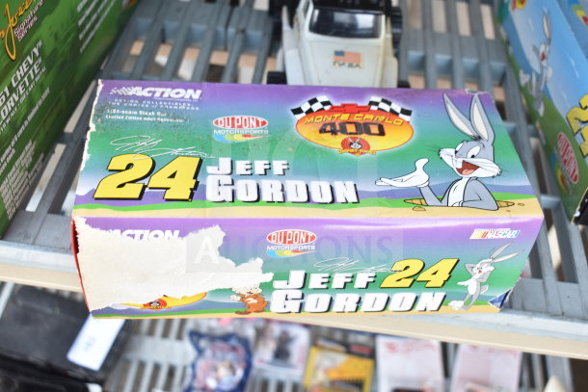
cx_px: 294
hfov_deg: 46.4
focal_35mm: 42
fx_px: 686
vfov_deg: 31.9
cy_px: 196
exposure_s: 1/50
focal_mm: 28
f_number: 4.2
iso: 220
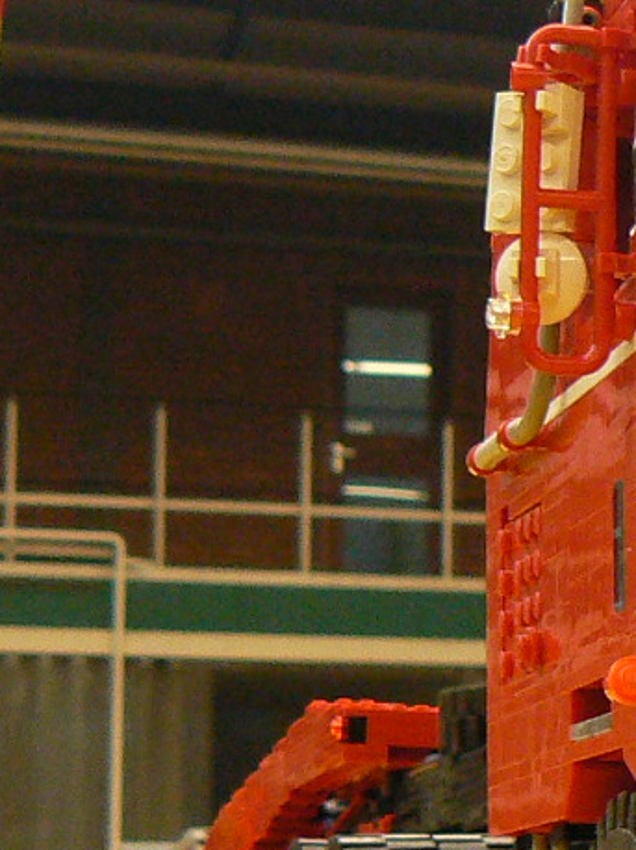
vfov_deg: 14.4
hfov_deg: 10.5
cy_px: 596
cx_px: 871
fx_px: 3359
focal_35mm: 137
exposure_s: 1/15
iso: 200
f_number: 2.8
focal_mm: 6
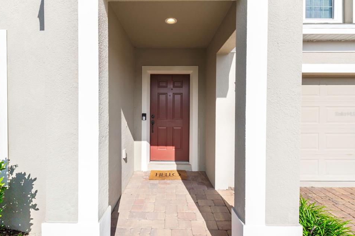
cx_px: 167
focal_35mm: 16
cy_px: 114
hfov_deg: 96.6
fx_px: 158
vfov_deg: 73.7
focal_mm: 10
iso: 200
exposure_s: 1/2500
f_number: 8
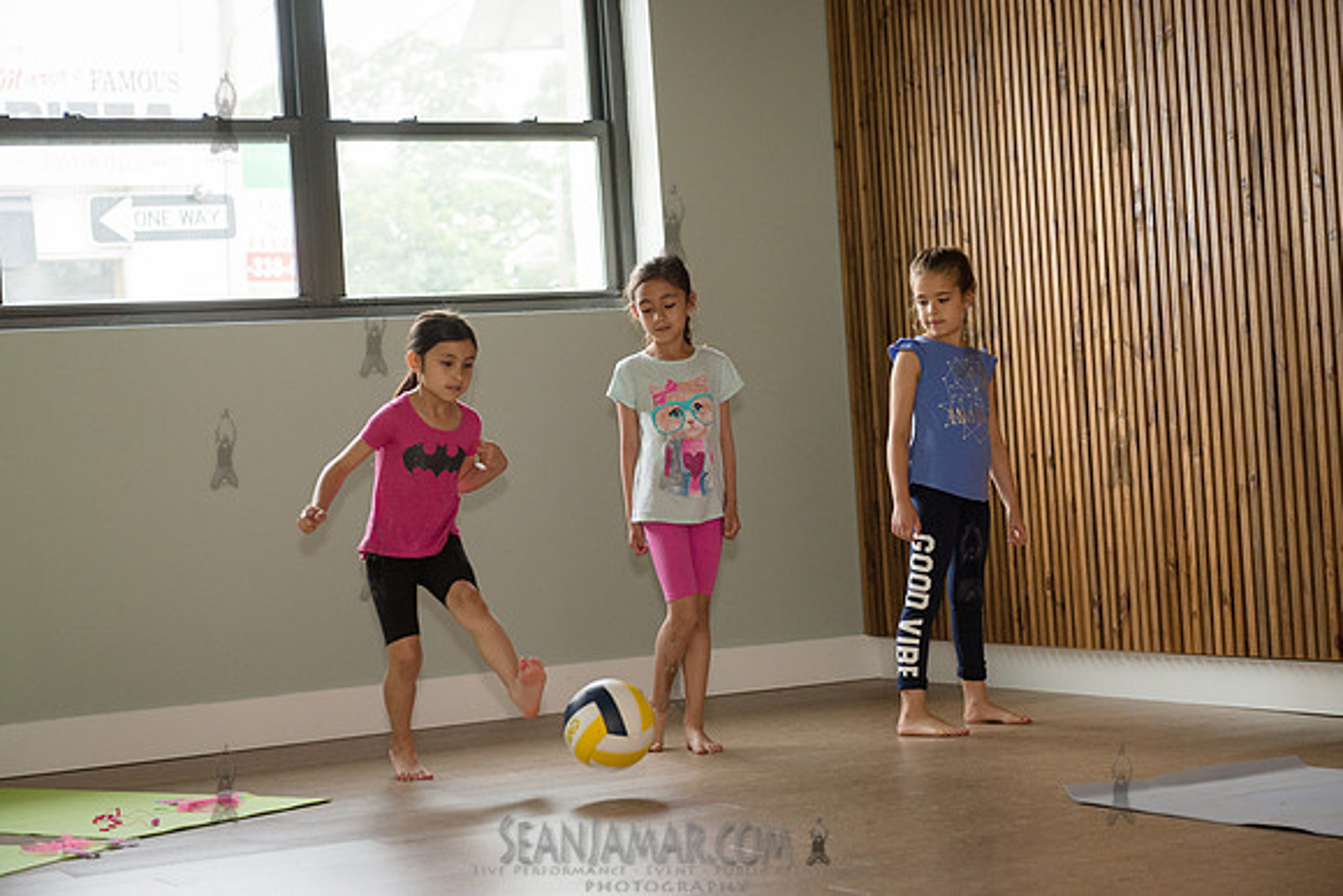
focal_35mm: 70
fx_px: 2612
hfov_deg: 28.8
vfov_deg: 19.5
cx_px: 672
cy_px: 448
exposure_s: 1/640
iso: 1600
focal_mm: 70
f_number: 4
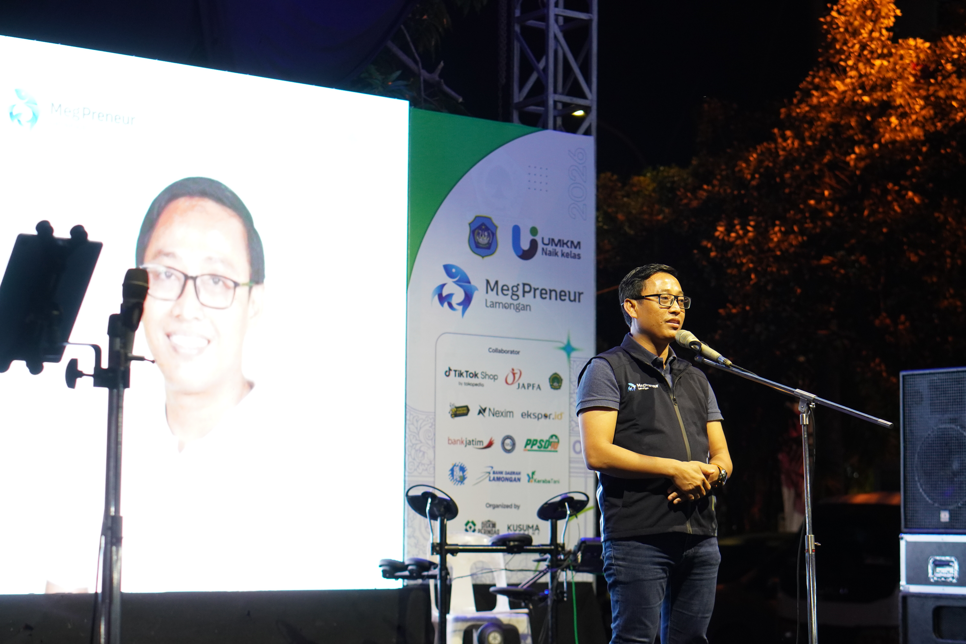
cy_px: 322
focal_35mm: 75
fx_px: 2012
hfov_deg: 27.0
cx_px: 483
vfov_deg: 18.2
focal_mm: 50
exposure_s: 1/100
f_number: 3.2
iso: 1000
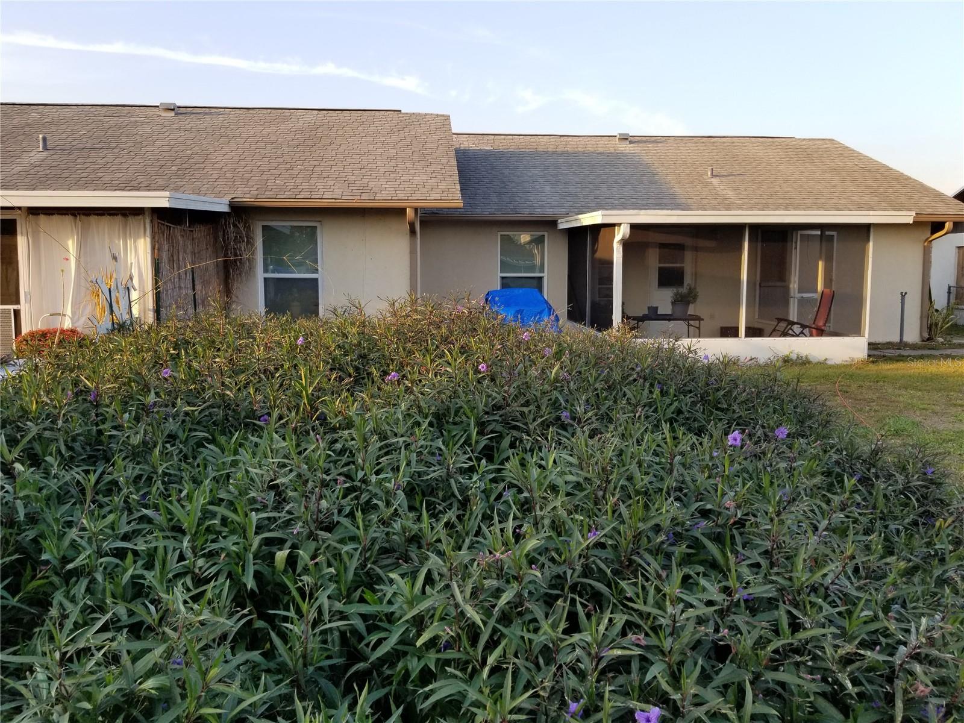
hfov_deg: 67.3
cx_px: 482
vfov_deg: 53.1
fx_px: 724
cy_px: 362
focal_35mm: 26
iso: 50
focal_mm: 4.25
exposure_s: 1/337
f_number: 1.7
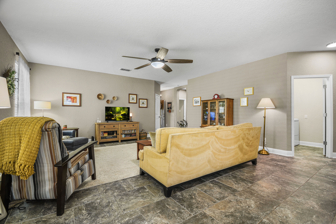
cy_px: 112
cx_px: 168
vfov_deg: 77.3
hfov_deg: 100.4
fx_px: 140
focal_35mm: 15
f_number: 5.6
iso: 125
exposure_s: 1/2
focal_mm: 10
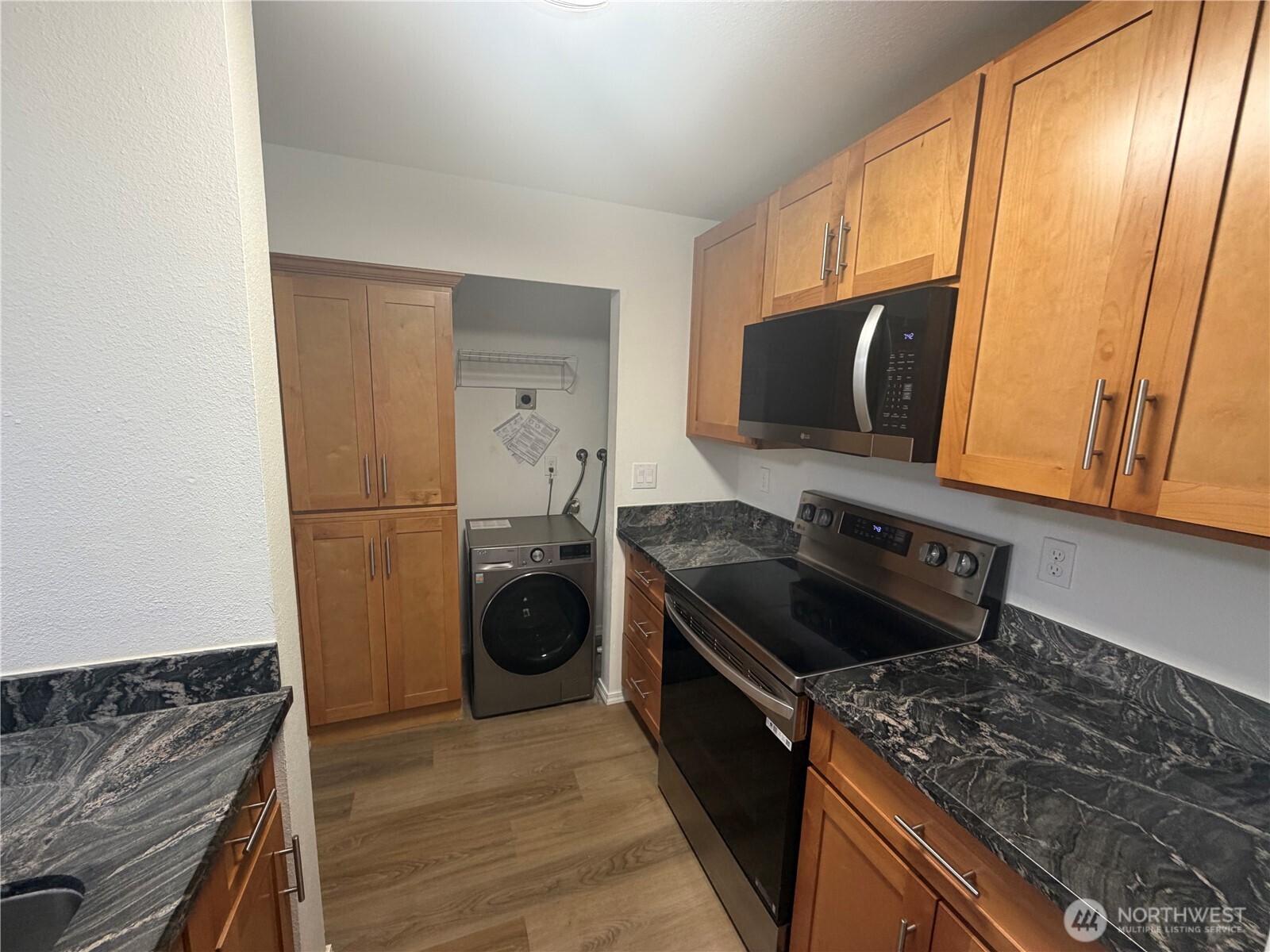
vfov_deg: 85.7
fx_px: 514
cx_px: 635
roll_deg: -1.3
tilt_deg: -10.1
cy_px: 476
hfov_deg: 102.1
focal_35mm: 14
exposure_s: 1/60
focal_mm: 2.22
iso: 200
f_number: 2.2
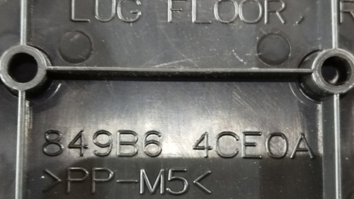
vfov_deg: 18.0
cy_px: 125
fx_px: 629
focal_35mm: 67
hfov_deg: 31.4
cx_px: 168
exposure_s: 1/17
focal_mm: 5.31
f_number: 1.7
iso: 1250
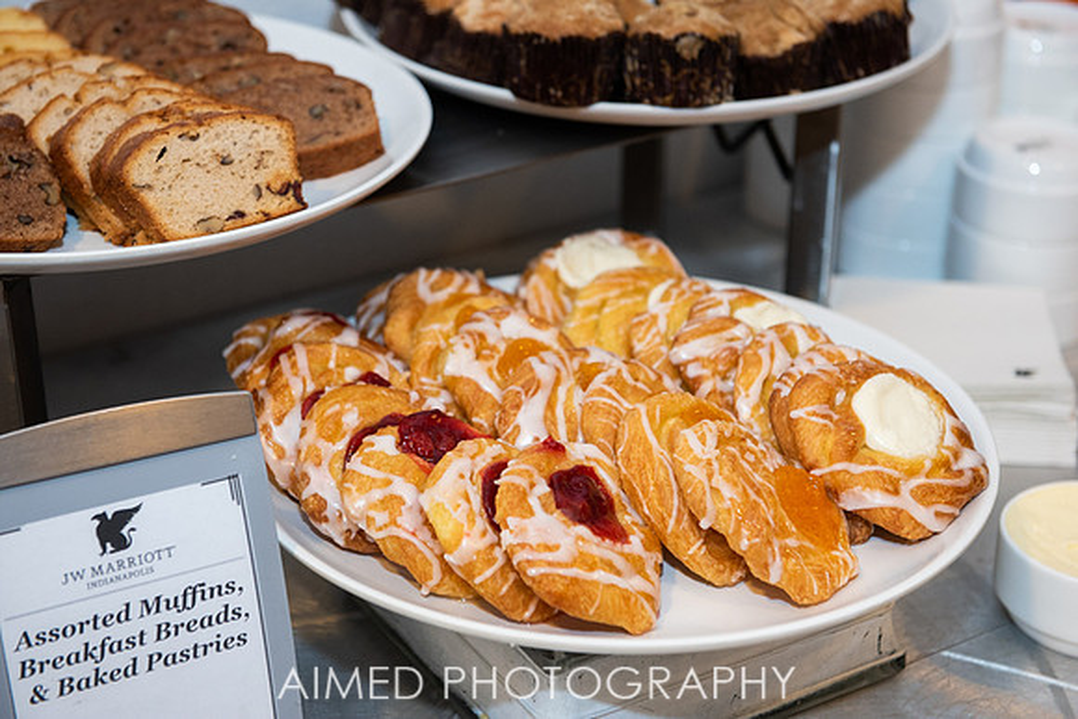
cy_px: 360
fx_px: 2097
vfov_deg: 19.5
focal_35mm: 70
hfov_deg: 28.8
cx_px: 539
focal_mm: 70
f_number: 4
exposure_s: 1/200
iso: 1250
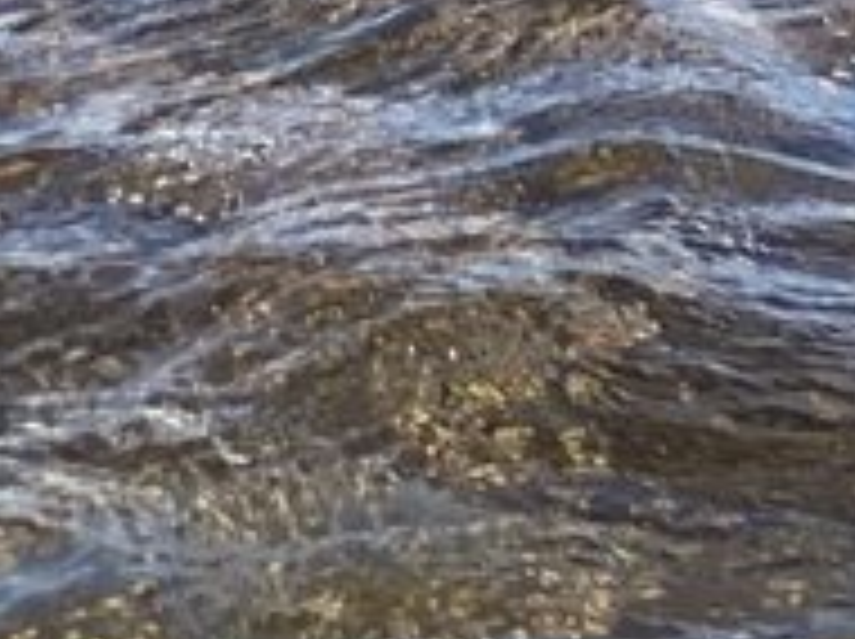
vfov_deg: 4.9
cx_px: 2016
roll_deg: -3.8
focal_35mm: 296
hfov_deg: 6.4
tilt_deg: -7.9
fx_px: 7302
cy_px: -927
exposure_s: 1/1845
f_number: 2
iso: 20
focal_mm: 6
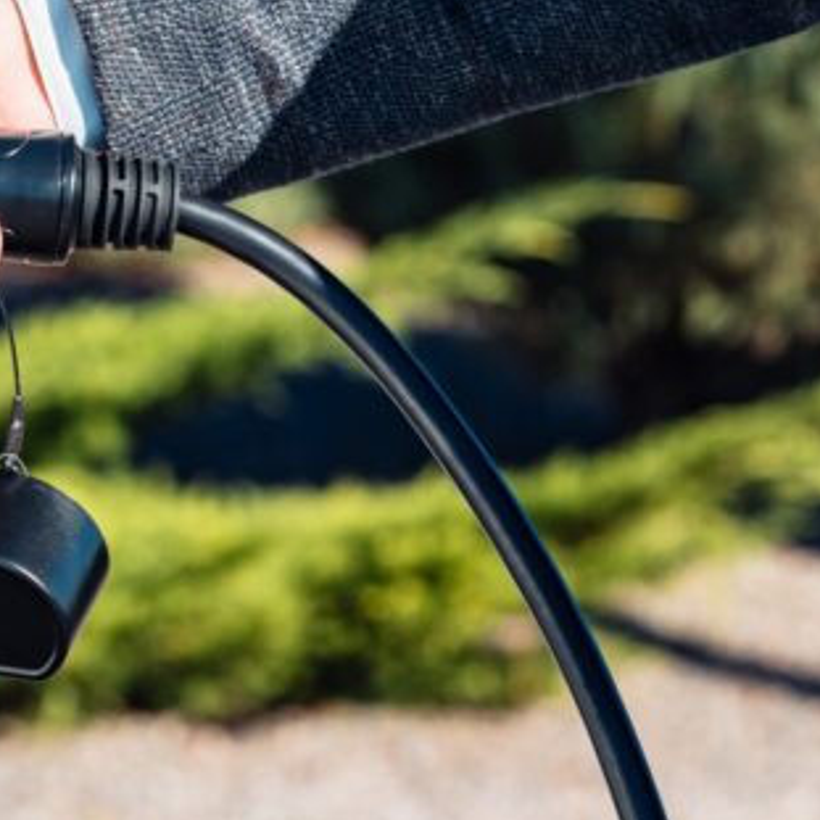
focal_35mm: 252
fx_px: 6754
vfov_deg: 6.9
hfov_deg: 6.9
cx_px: -221
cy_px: 133
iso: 100
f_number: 5.6
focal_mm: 90
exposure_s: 1/400
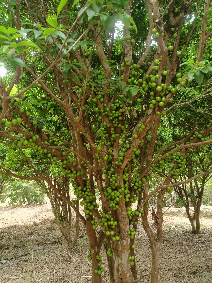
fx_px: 204
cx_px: 106
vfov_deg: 69.4
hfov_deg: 54.9
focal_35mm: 25
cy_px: 142
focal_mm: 4.71
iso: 1104
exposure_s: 1/50
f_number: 1.79
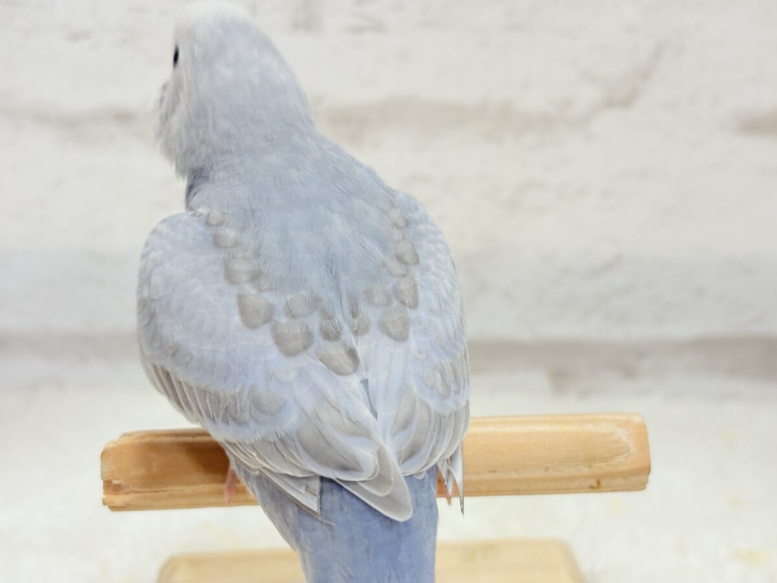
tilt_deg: -19.5
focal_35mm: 52
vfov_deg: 28.0
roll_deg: -0.3
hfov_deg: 36.8
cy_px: 292
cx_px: 388
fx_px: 1167
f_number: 1.6
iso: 64
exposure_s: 1/100
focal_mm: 5.96
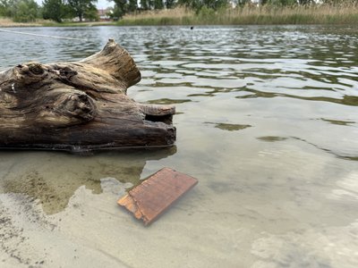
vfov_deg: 56.8
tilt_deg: -23.6
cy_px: 134
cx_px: 179
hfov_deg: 71.6
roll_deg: +0.5
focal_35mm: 24
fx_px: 248
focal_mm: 6.76
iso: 80
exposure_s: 1/2252
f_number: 1.78
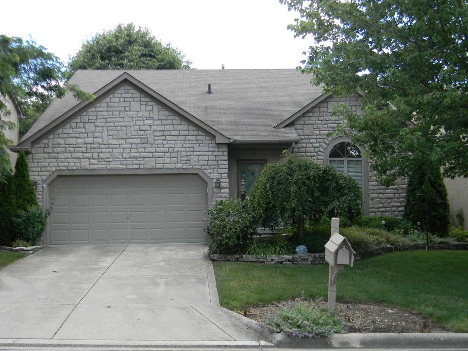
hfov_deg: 45.8
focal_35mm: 41
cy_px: 176
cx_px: 234
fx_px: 554
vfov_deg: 35.1
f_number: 3.8
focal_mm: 7.3
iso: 80
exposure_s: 1/163
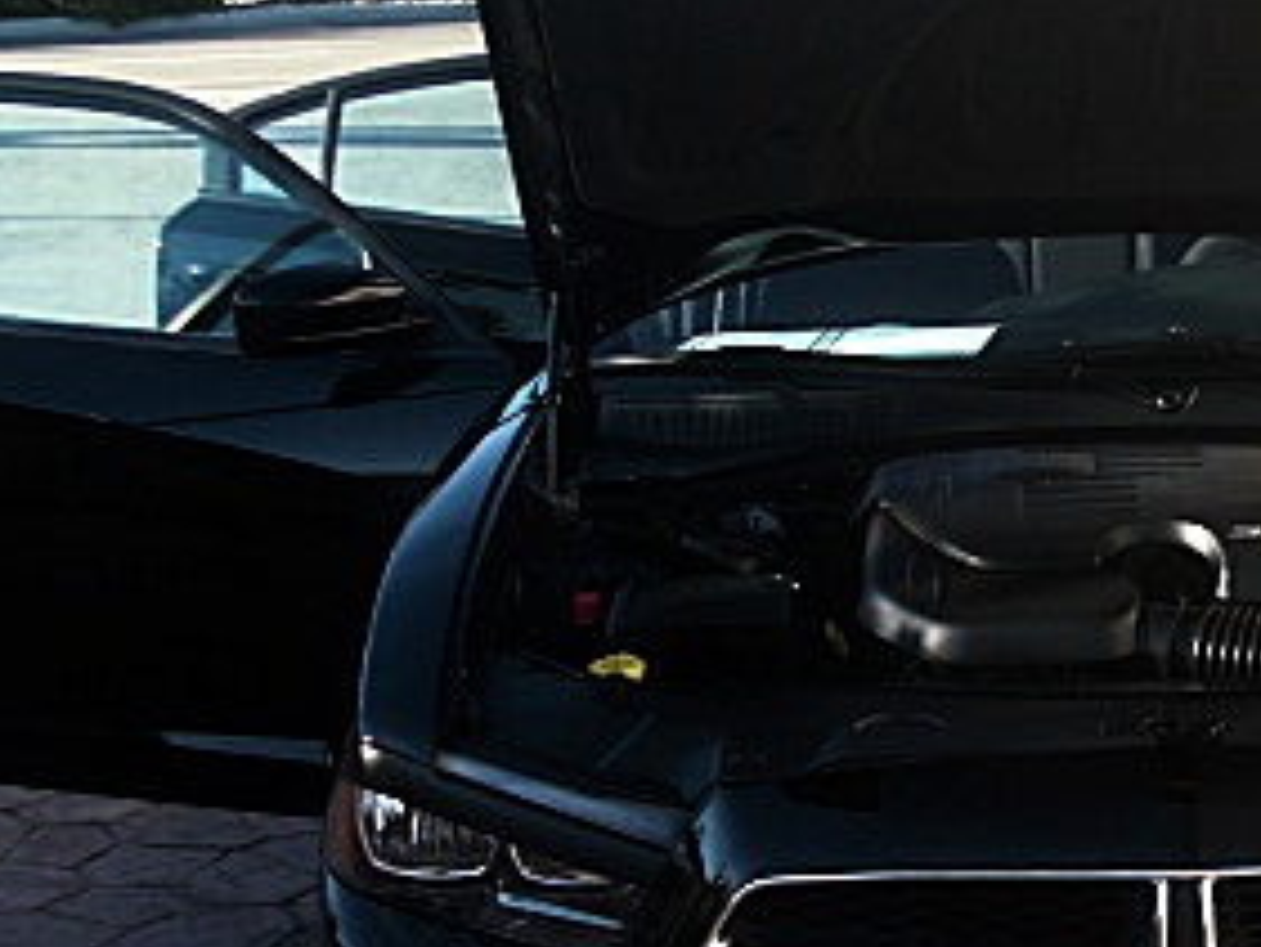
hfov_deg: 23.4
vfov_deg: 18.0
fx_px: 2988
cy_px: 485
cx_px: 1059
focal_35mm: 82
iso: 50
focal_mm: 6.3
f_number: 2.8
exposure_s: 1/160
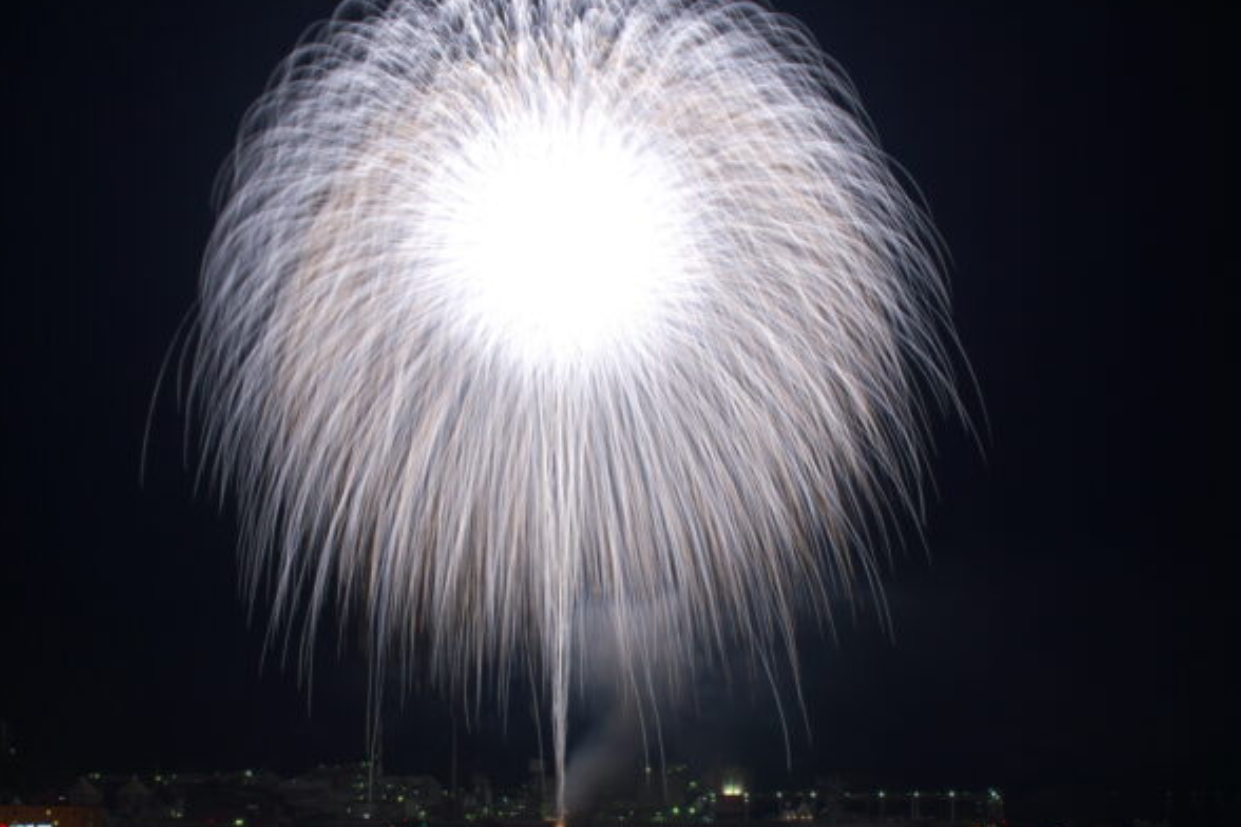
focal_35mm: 49
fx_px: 1689
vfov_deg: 27.5
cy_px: 385
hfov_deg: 40.3
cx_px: 566
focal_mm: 24
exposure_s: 20
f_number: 13
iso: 100
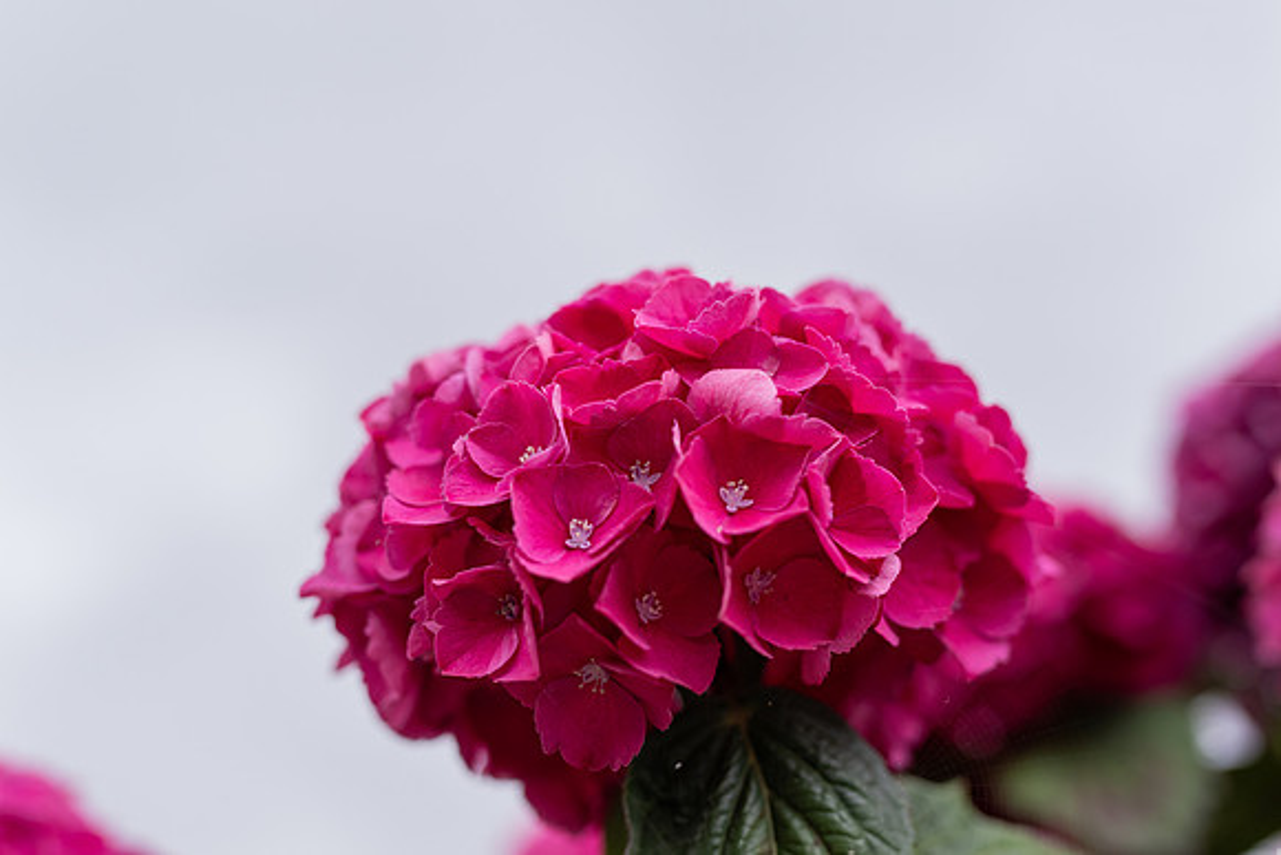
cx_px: 642
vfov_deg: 26.6
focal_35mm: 51
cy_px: 427
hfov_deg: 39.0
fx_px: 1808
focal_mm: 50
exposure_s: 1/1250
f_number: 2.8
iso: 800
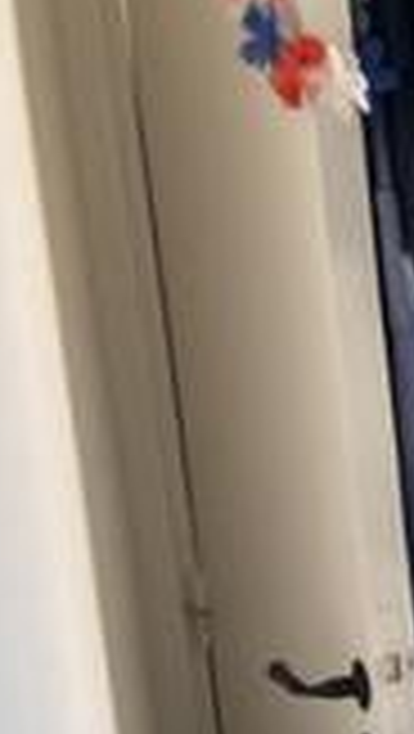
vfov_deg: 18.7
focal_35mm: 112
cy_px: 711
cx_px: 1296
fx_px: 2180
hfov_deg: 8.7
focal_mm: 3.99
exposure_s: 1/121
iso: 32
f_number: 1.8
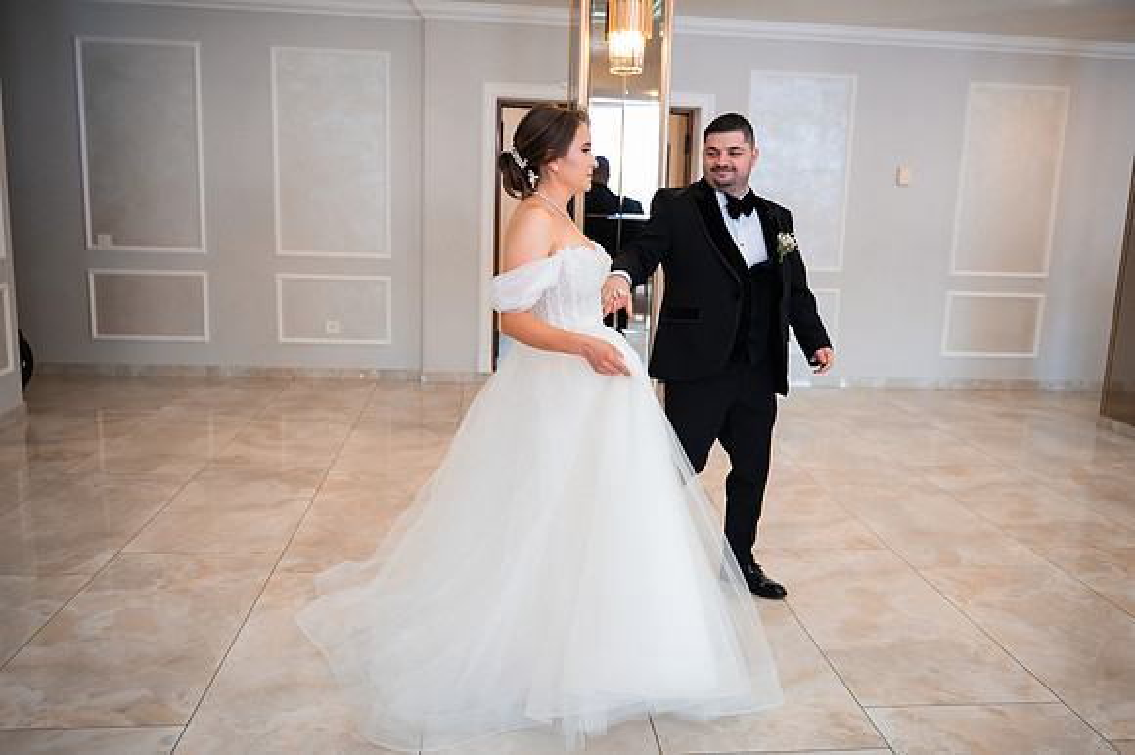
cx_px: 587
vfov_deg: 45.0
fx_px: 912
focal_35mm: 29
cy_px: 365
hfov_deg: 63.8
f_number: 2.8
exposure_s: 1/320
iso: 2500
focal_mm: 28
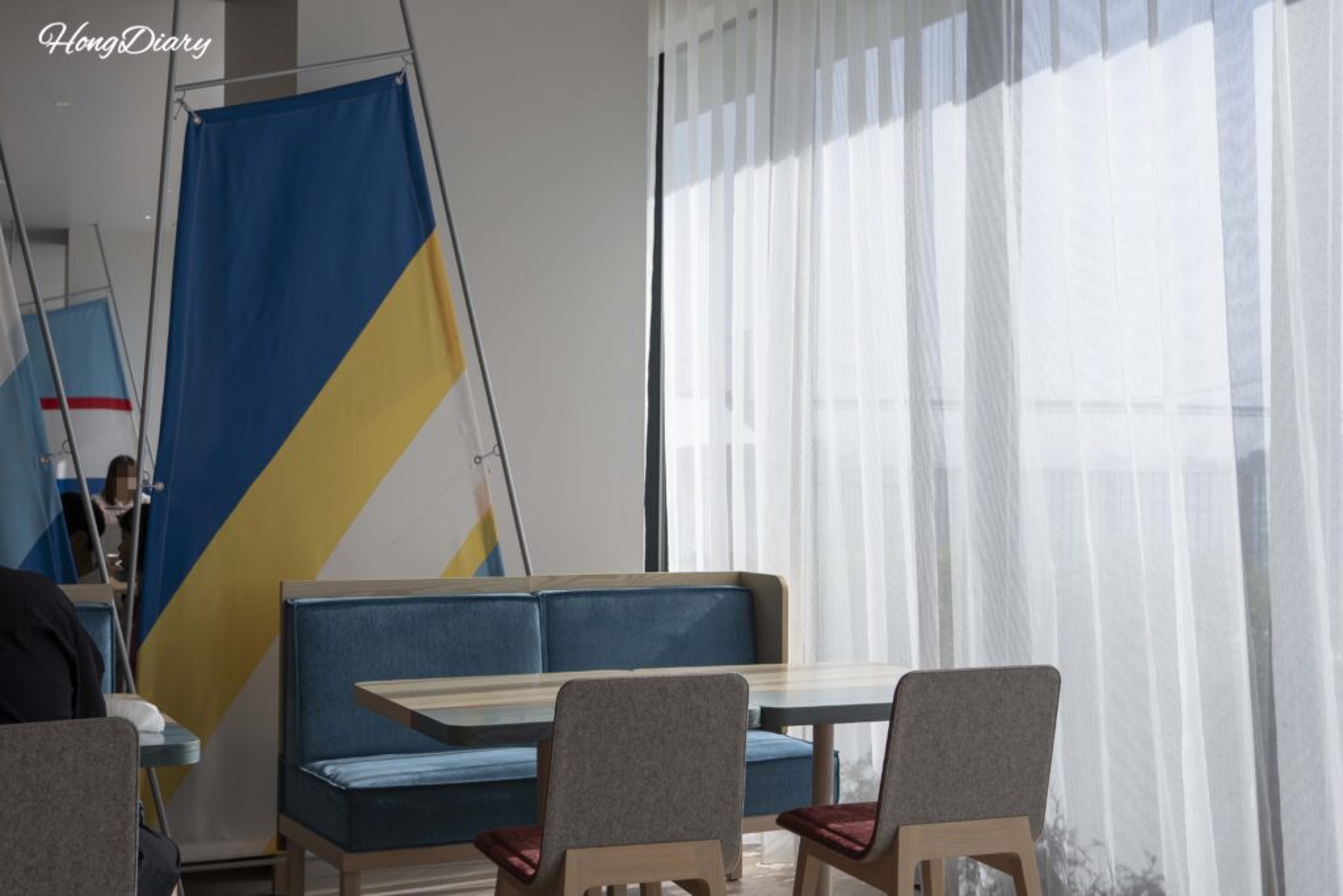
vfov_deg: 29.3
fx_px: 1716
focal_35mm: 46
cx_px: 672
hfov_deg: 42.7
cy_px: 448
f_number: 8
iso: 100
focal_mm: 46
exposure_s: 1/320
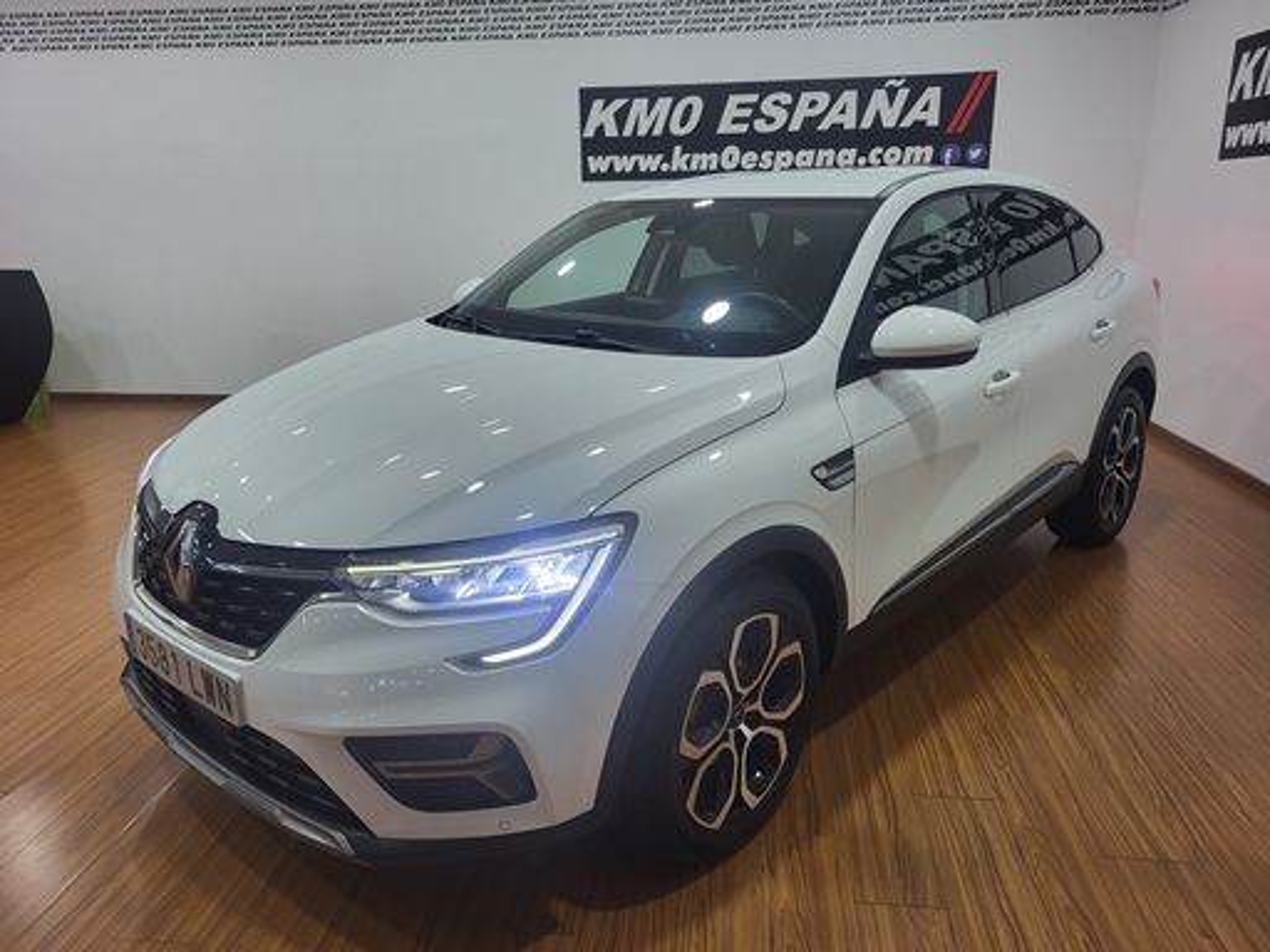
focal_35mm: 26
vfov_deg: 53.1
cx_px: 635
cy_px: 476
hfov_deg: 67.3
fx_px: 954
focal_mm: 5.4
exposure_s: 1/51.7
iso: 80
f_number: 1.8
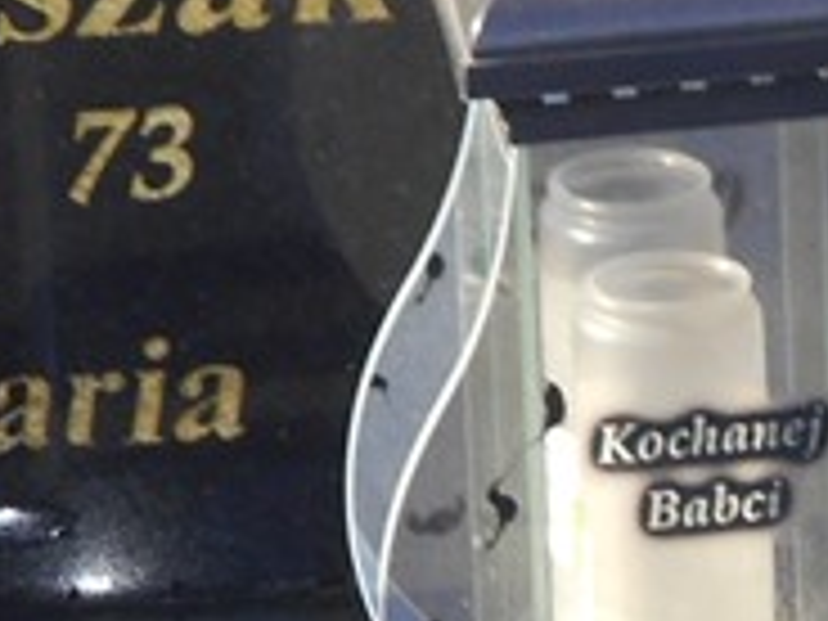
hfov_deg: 4.7
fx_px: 10142
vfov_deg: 3.5
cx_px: 666
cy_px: 63
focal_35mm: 424
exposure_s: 1/60
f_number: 5.8
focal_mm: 13.5
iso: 80
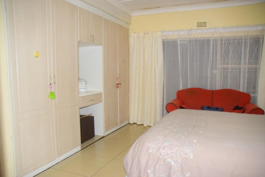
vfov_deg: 26.5
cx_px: 132
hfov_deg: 38.8
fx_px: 376
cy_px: 88
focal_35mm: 51
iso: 720
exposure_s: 1/60
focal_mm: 34
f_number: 4.5
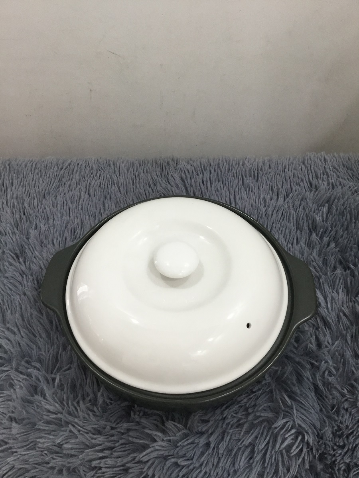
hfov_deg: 45.4
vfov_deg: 58.4
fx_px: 429
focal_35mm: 31
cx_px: 180
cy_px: 239
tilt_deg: -52.8
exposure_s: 1/33
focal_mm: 3.3
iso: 50
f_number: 2.4
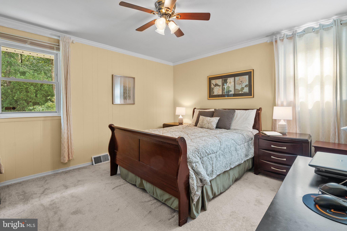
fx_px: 154
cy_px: 116
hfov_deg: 96.7
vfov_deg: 73.8
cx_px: 174
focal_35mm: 16
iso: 400
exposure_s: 1/3
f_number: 8
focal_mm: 16
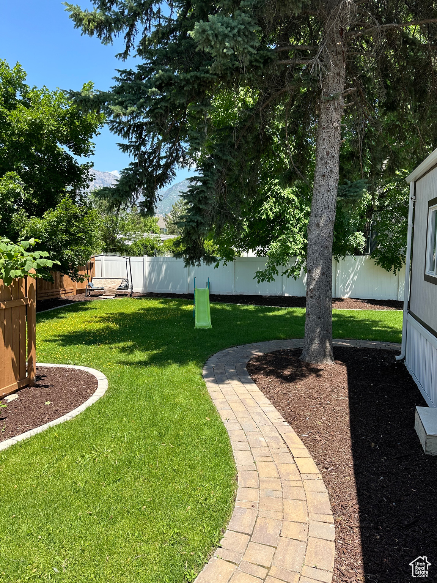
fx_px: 404
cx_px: 218
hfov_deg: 56.8
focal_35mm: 24
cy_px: 292
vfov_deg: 71.6
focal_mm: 6.86
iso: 80
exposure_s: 1/1880
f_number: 1.78
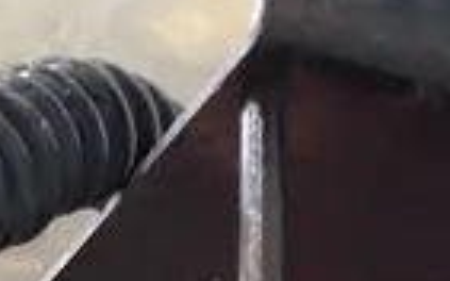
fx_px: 1753
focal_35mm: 143
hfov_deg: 14.6
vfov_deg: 7.5
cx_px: 335
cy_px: 976
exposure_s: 1/60
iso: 320
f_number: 1.6
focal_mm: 5.1
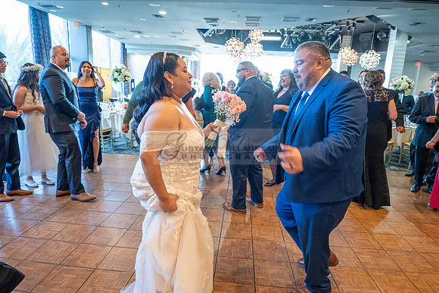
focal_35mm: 21
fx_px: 256
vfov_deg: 59.5
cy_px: 146
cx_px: 220
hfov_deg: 81.2
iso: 800
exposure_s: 1/100
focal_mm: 14
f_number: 2.8
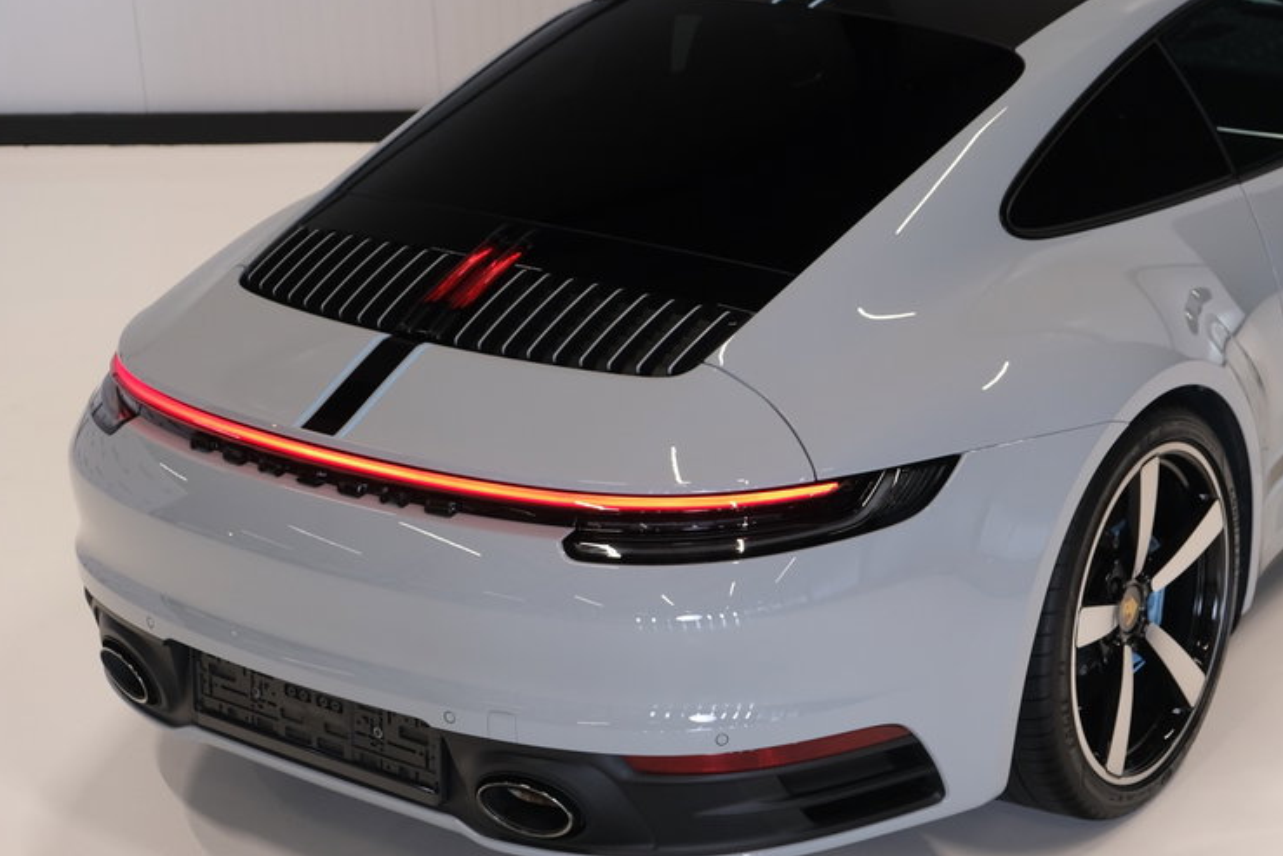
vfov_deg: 20.0
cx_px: 869
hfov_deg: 29.4
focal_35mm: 68
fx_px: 2423
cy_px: 378
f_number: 3.6
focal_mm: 32.9
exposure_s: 1/38
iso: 500
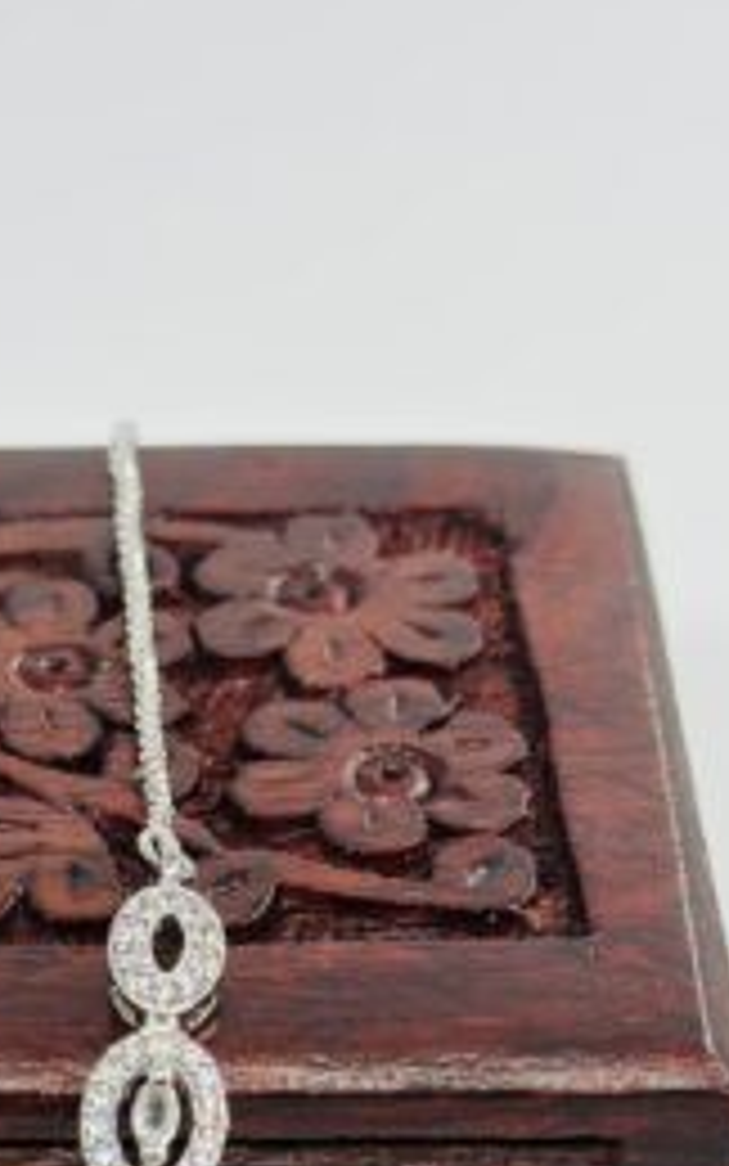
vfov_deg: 18.7
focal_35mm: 110
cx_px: -63
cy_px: 981
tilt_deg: -39.9
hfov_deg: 11.7
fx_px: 3495
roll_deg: -0.1
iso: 80
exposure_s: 1/785
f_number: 1.78
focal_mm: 6.86
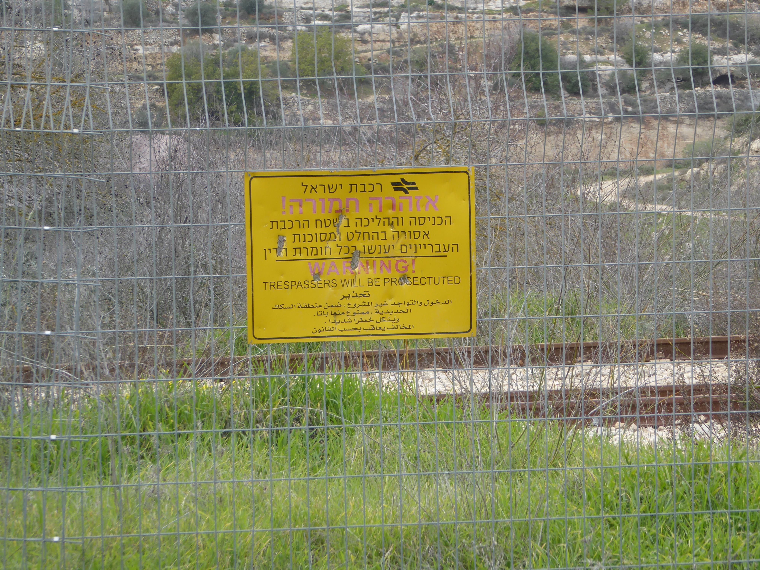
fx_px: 3688
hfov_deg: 11.8
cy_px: 285
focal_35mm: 168
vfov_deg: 8.8
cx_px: 380
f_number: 5.4
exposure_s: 1/80
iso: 100
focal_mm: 27.1
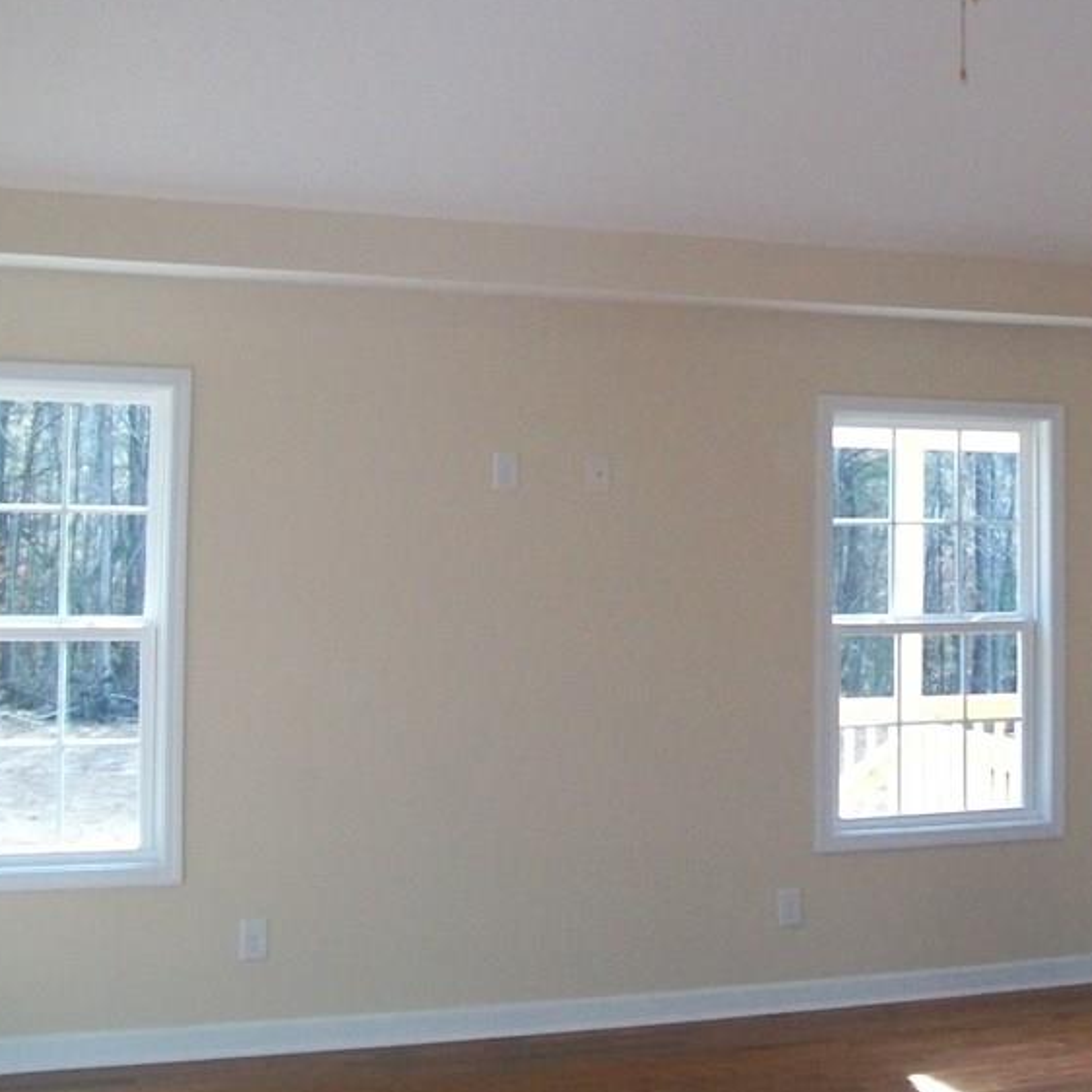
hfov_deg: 29.0
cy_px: 359
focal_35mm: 58
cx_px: 841
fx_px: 2070
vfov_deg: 29.3
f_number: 2.7
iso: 160
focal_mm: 6
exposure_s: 1/100
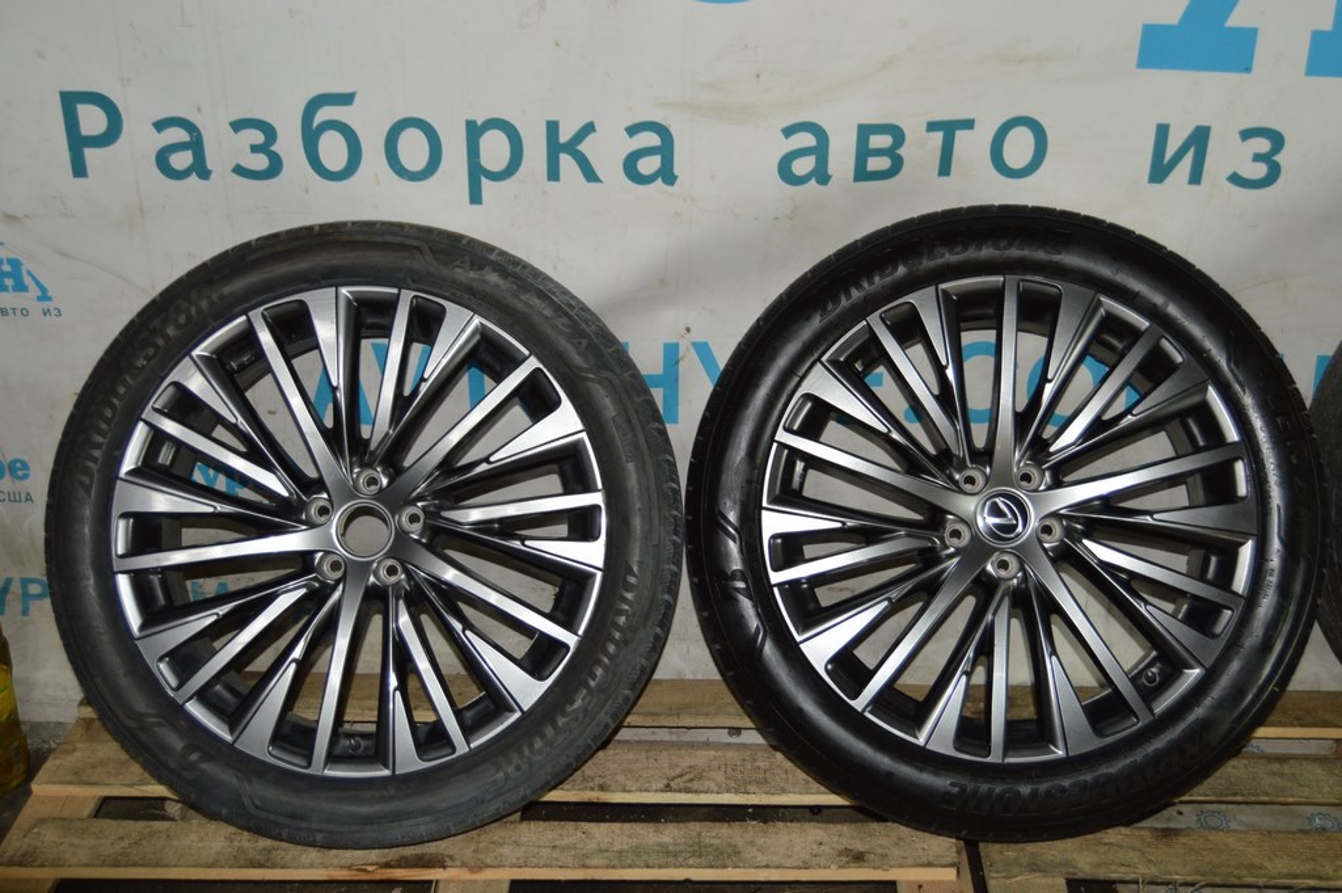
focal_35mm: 42
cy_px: 446
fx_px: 1564
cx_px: 671
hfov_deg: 46.4
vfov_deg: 31.8
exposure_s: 1/60
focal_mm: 28
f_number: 4
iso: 560
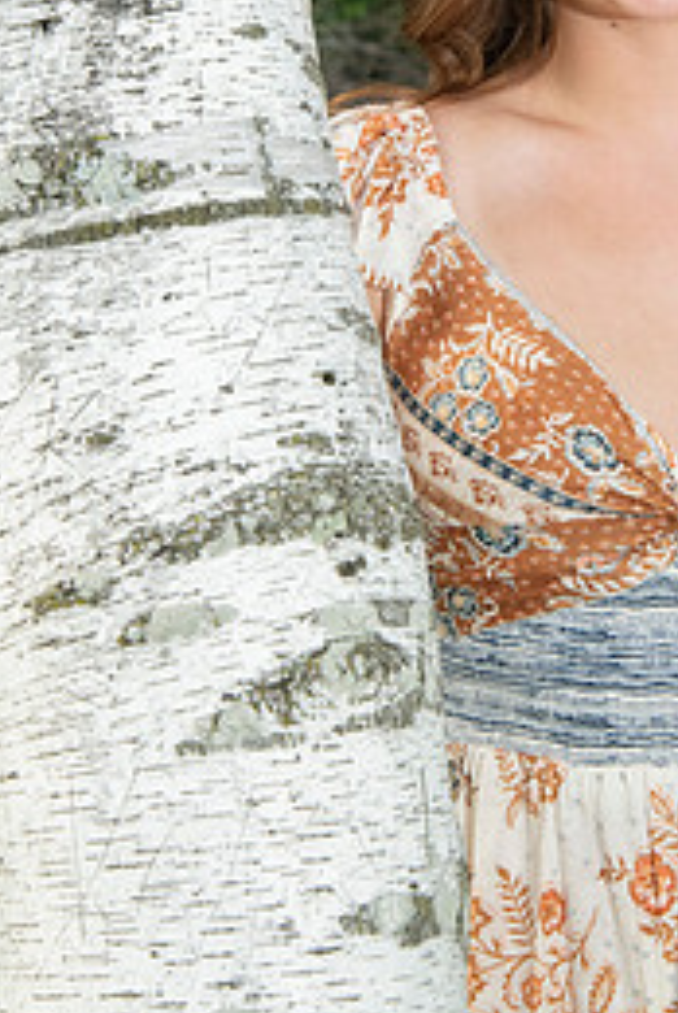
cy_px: 187
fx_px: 6085
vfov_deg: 9.5
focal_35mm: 216
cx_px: 577
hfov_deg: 6.4
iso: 2500
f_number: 16
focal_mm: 125
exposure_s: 1/160
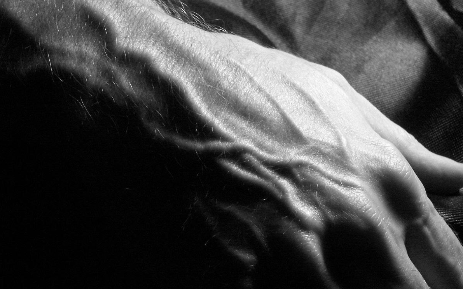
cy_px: 138
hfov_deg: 16.7
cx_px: 232
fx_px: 1577
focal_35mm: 125
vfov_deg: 10.5
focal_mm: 19.4
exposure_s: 1/350
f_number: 4.5
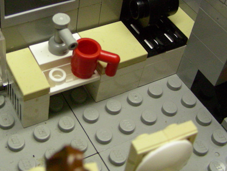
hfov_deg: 32.4
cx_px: 72
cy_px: 53
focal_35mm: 59
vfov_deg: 24.7
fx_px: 387
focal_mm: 6.3
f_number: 3.5
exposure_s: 1/140
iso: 400
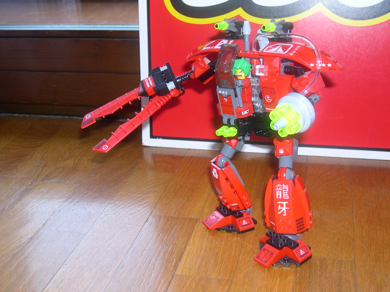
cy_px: 146
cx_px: 195
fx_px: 530
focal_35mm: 47
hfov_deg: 40.4
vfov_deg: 30.9
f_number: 3.1
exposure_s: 1/60
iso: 100
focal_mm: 10.1
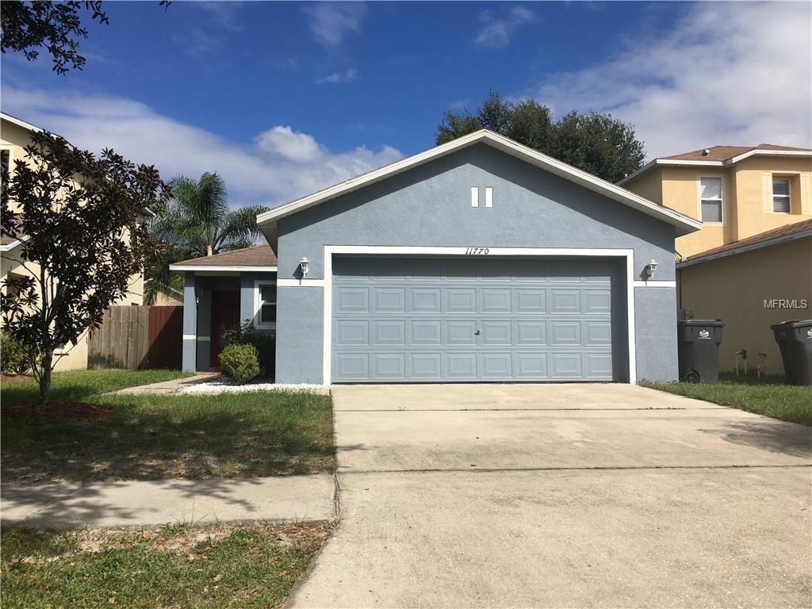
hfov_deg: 61.7
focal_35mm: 29
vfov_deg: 48.2
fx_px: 680
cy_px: 304
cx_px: 406
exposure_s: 1/2331
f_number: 2.2
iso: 25
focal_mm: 4.15
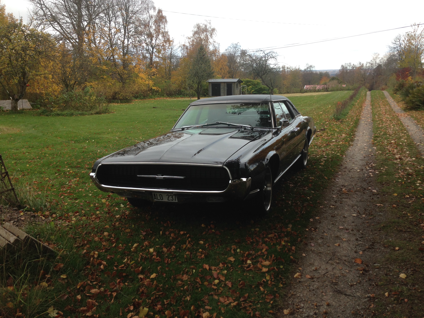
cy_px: 159
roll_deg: +0.9
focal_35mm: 33
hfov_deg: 55.4
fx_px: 404
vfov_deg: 42.9
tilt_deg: -14.9
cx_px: 212
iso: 50
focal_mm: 4.12
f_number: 2.4
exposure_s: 1/160
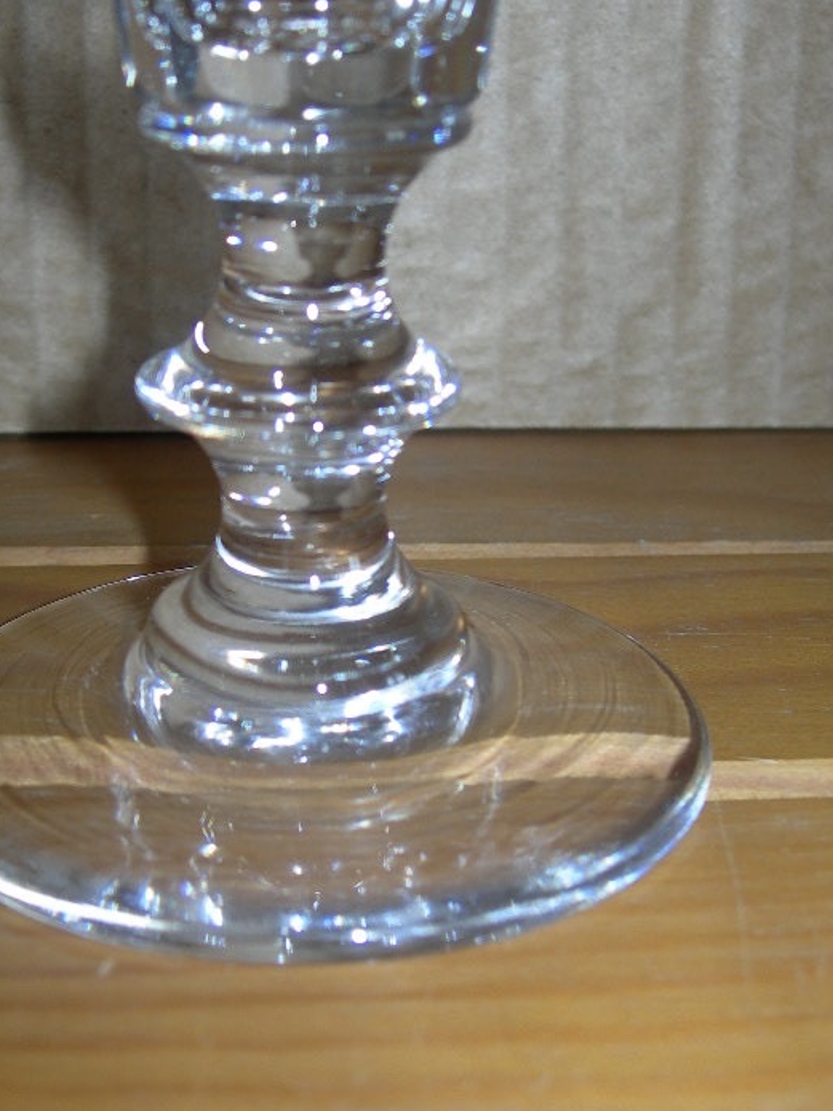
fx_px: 1797
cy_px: 536
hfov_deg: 26.0
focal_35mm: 56
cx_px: 299
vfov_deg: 34.4
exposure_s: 1/60.1
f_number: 2.8
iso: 50
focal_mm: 7.8
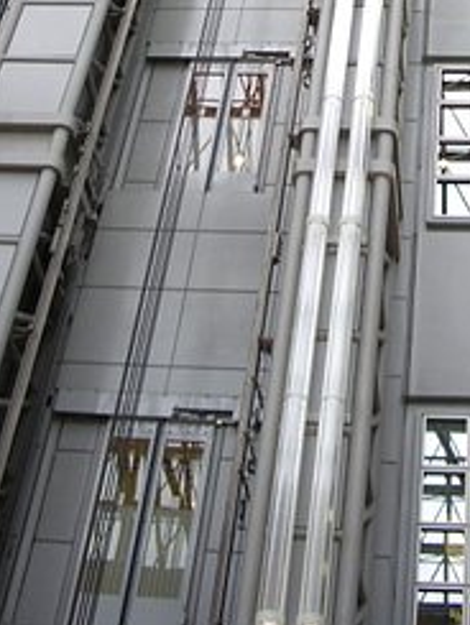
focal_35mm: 73
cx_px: 319
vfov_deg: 25.5
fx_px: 1320
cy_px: 20
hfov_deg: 20.1
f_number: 2.6
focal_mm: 5.8
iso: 80
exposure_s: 1/80
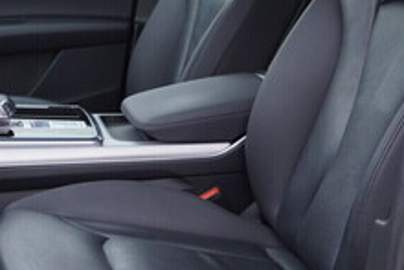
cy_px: 98
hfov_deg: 22.3
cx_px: 81
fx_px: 1011
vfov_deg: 15.2
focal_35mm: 90
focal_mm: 24
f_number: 3.2
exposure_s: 1/50
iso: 125
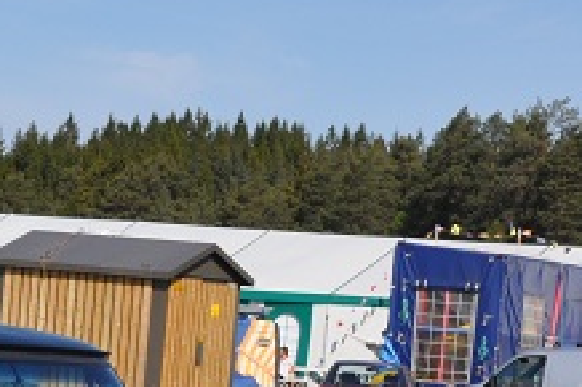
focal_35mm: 186
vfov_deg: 7.3
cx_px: 117
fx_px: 3001
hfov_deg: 11.0
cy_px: 474
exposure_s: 1/200
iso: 200
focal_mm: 35
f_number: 14
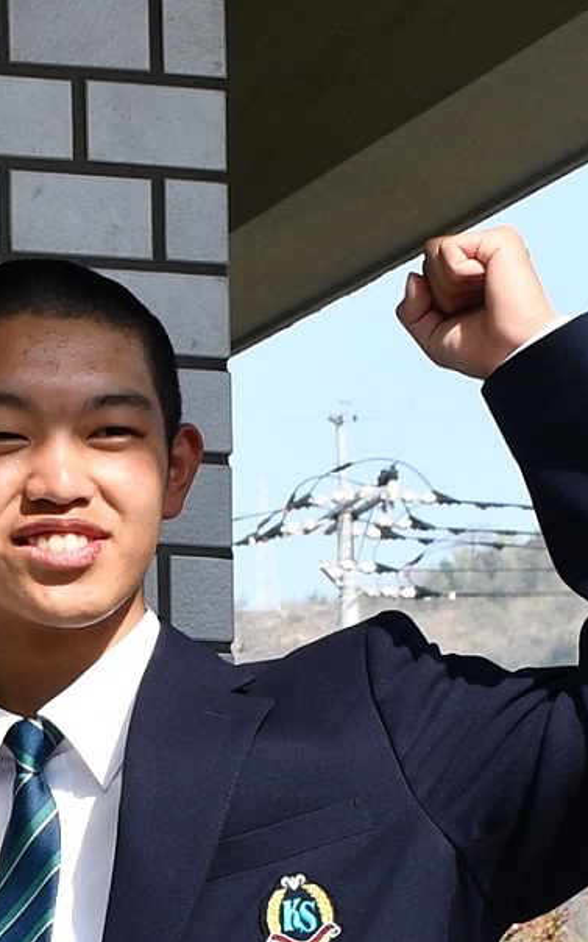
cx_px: -306
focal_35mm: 198
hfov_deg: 6.5
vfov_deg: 10.5
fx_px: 5082
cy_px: 951
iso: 160
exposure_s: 1/250
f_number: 8
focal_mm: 26
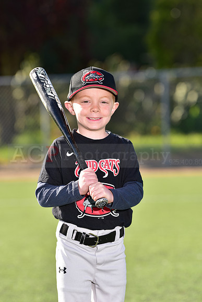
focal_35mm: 200
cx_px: 101
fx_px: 1682
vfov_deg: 10.3
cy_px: 151
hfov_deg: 6.9
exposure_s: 1/250
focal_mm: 200
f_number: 5
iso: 80
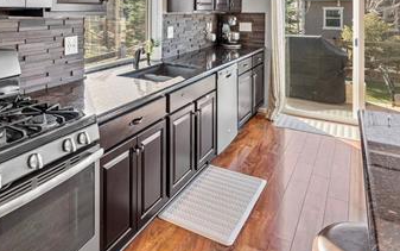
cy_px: 7
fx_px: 329
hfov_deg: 61.2
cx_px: 135
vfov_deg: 37.7
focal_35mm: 30
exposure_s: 1/10
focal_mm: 15.6
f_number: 8
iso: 640
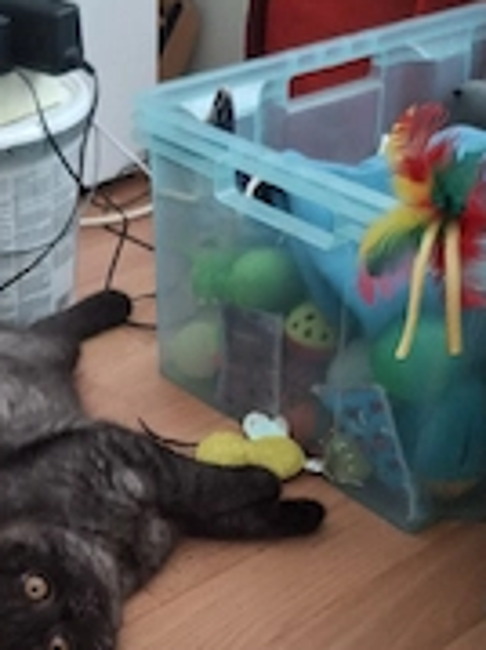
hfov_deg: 24.9
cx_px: 4
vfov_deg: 33.6
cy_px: 501
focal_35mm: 56
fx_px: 1050
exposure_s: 1/50
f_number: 1.8
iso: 160
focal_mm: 4.69
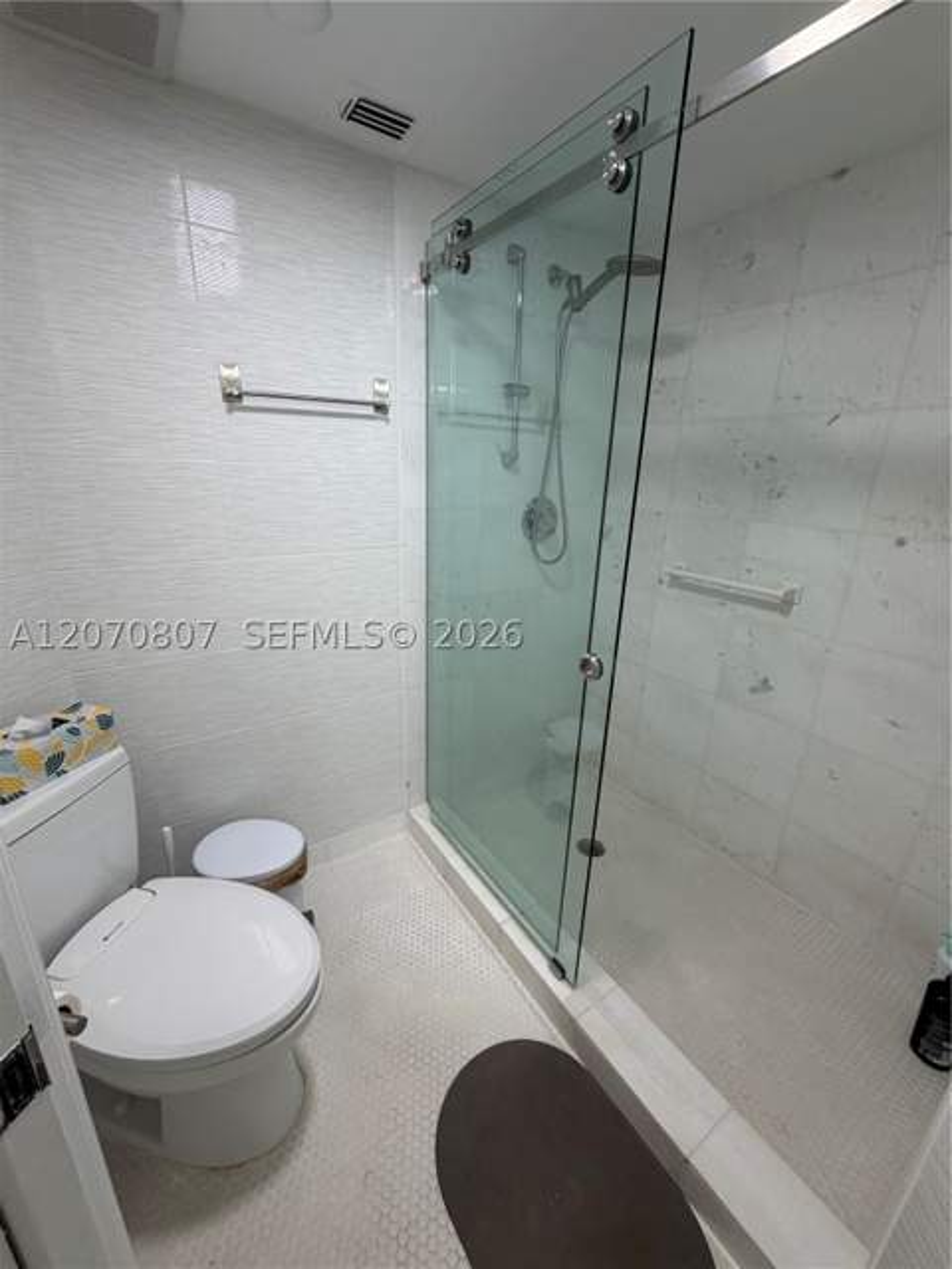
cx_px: 476
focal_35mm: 14
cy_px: 634
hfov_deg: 85.7
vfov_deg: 102.1
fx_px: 513
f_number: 2.2
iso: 125
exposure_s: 1/120
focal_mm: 2.22
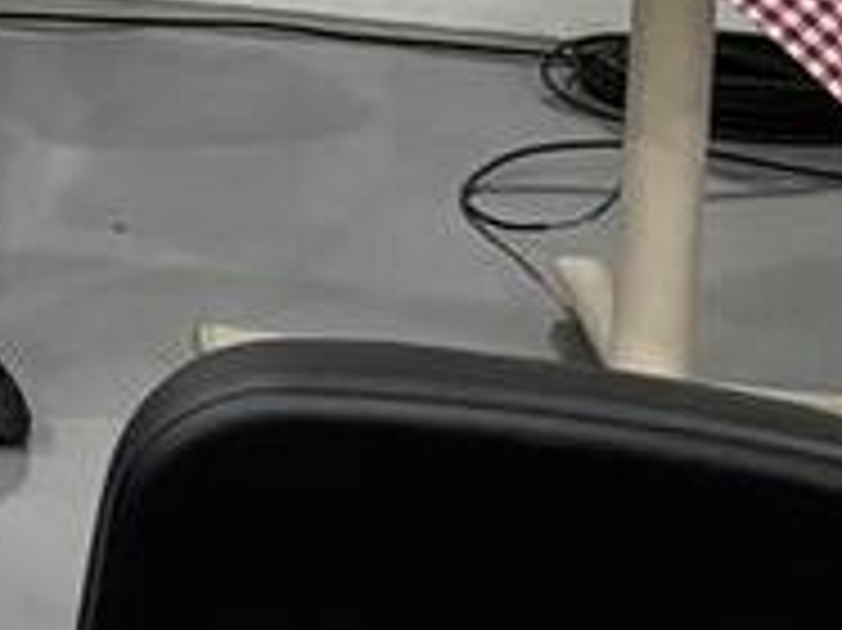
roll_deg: -0.3
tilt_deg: -7.7
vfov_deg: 8.4
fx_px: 4060
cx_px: -1693
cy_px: -657
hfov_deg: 9.3
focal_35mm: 167
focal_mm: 5.96
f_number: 1.6
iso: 250
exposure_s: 1/60
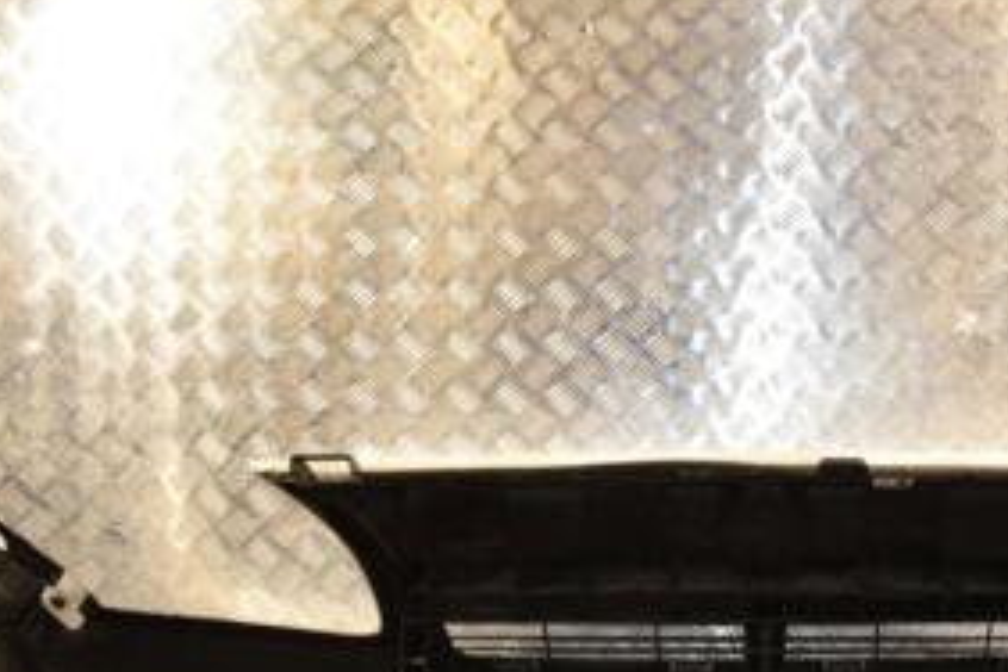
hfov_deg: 29.5
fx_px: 1878
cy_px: 518
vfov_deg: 20.1
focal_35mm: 67
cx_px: 765
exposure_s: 1/200
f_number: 5
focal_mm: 21
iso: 800
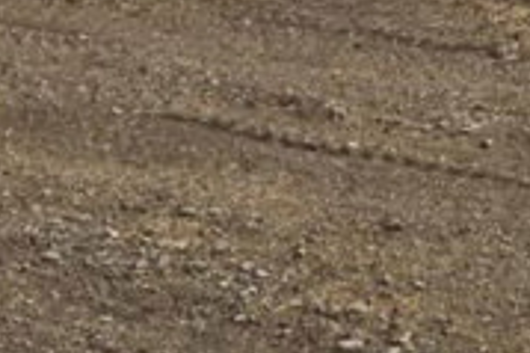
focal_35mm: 108
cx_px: 799
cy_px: -205
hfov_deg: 17.1
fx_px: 1589
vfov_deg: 12.0
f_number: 2.2
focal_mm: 4.15
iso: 25
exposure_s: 1/3497
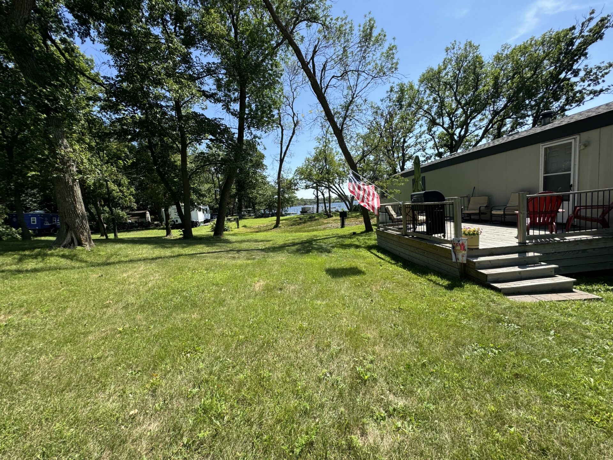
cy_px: 230
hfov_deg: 102.1
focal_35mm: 14
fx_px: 248
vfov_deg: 85.7
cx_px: 306
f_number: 2.2
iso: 40
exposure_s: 1/1020
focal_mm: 2.22
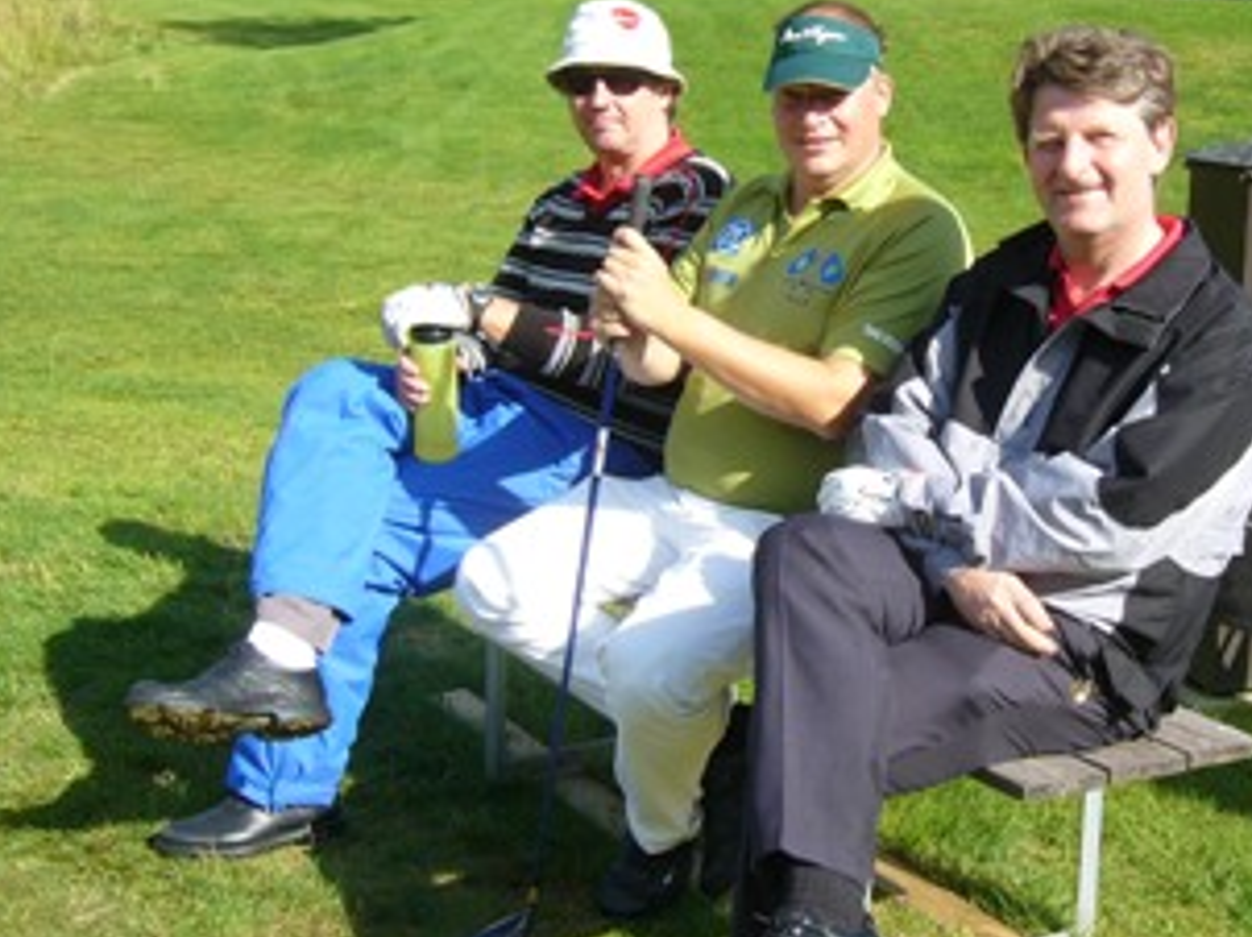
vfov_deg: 27.9
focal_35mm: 52
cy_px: 381
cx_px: 804
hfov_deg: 36.6
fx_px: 1879
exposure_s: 1/60
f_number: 8
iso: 50
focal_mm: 5.8
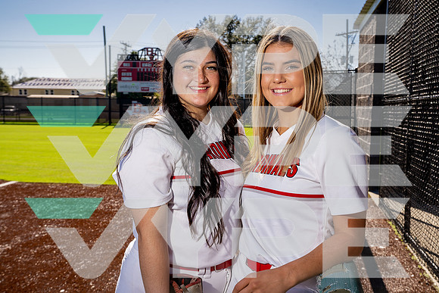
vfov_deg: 31.2
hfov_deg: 45.4
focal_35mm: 43
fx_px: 524
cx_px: 220
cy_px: 146
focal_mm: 43
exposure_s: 1/250
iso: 100
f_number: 9
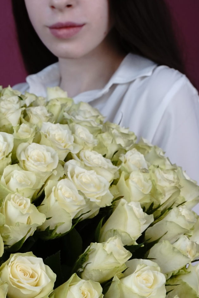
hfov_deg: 17.5
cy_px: 214
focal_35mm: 76
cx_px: 2
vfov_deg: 26.4
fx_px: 630
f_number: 8
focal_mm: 28
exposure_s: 1/20
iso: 500
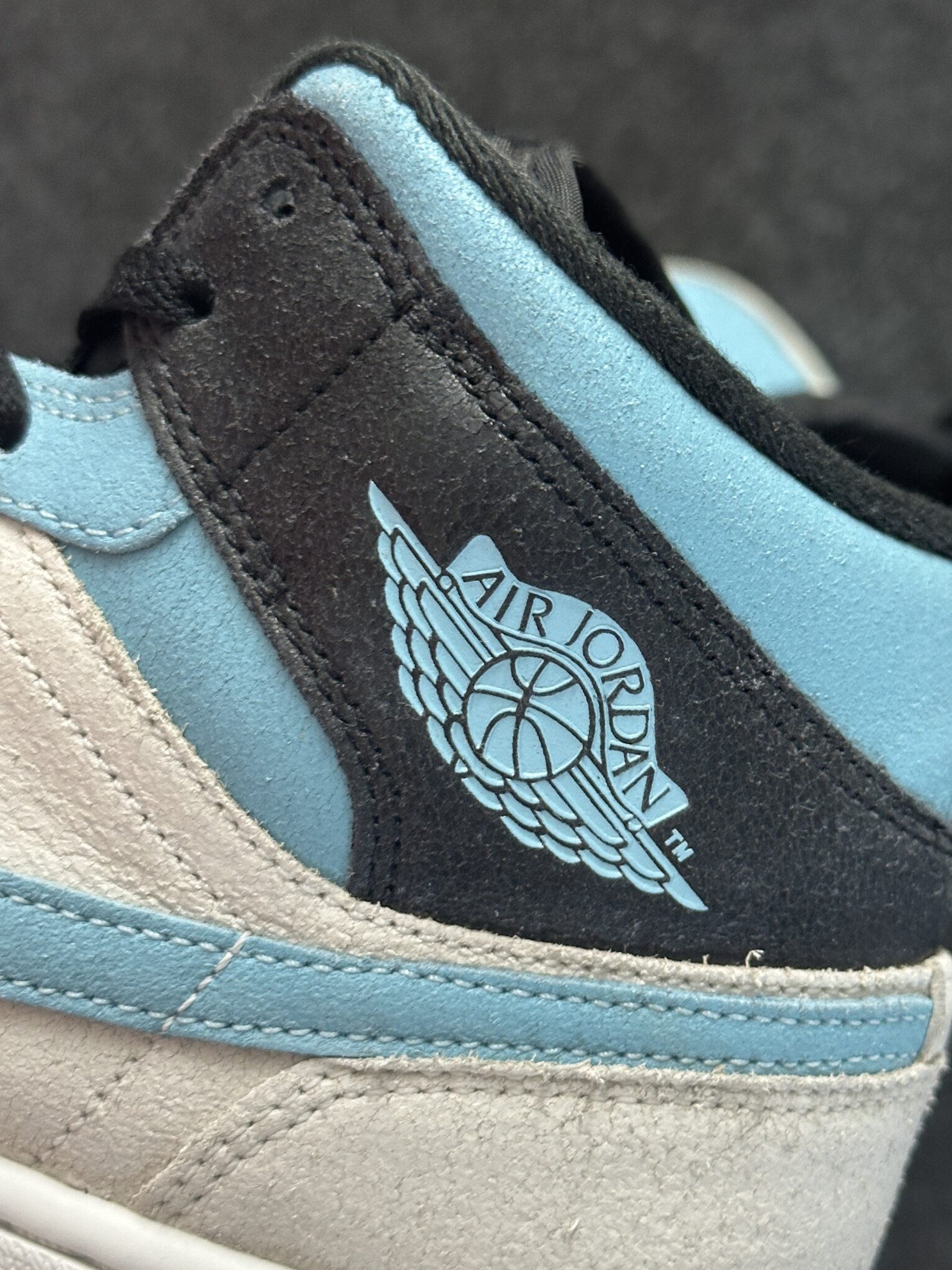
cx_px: 581
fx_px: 2200
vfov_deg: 32.2
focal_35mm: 60
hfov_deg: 24.4
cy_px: 706
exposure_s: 1/33
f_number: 1.78
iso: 200
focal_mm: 6.86
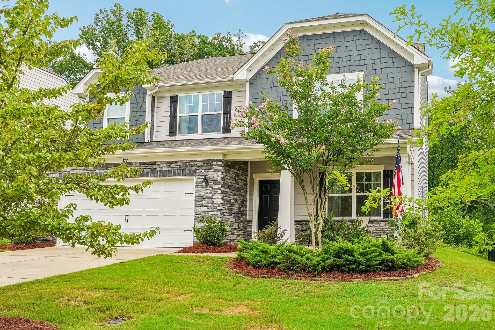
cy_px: 165
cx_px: 248
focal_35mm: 30
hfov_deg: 61.9
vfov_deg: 43.6
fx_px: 412
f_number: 8
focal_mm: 20
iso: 250
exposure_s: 1/30
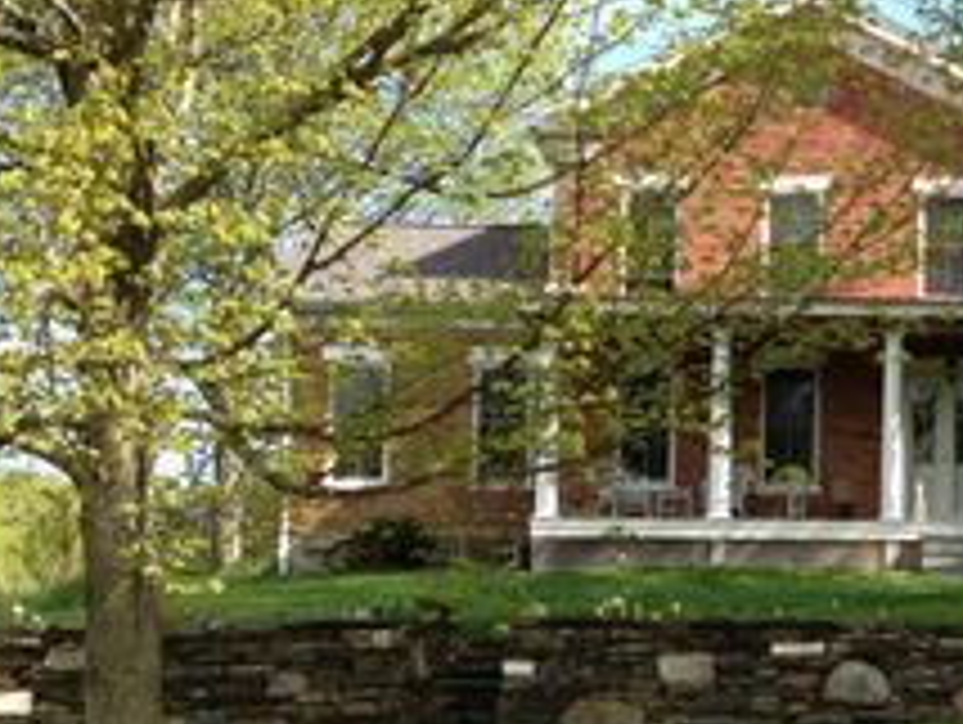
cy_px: 537
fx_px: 2145
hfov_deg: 24.7
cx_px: 842
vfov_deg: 19.1
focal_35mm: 77
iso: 50
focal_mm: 4.12
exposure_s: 1/531
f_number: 2.4
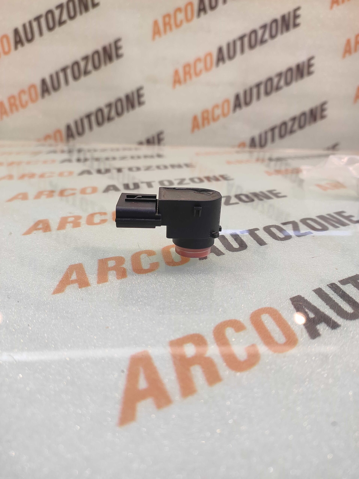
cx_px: 180
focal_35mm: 17
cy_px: 240
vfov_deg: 91.1
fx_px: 235
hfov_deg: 74.7
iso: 222
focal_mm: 4.74
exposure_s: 1/33
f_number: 1.79
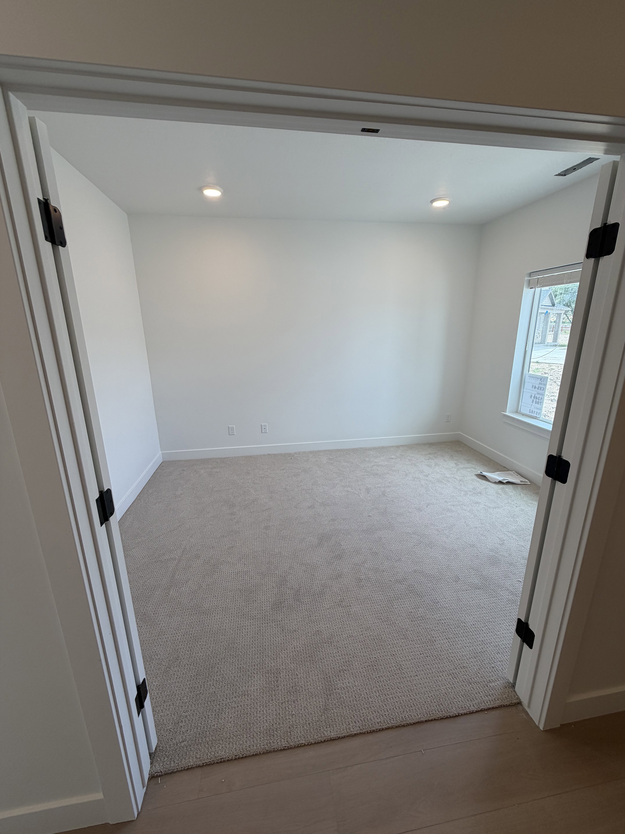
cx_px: 312
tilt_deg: -14.6
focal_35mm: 14
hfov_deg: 85.7
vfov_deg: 102.1
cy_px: 417
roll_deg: +0.7
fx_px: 337
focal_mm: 2.22
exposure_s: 1/120
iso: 50
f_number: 2.2
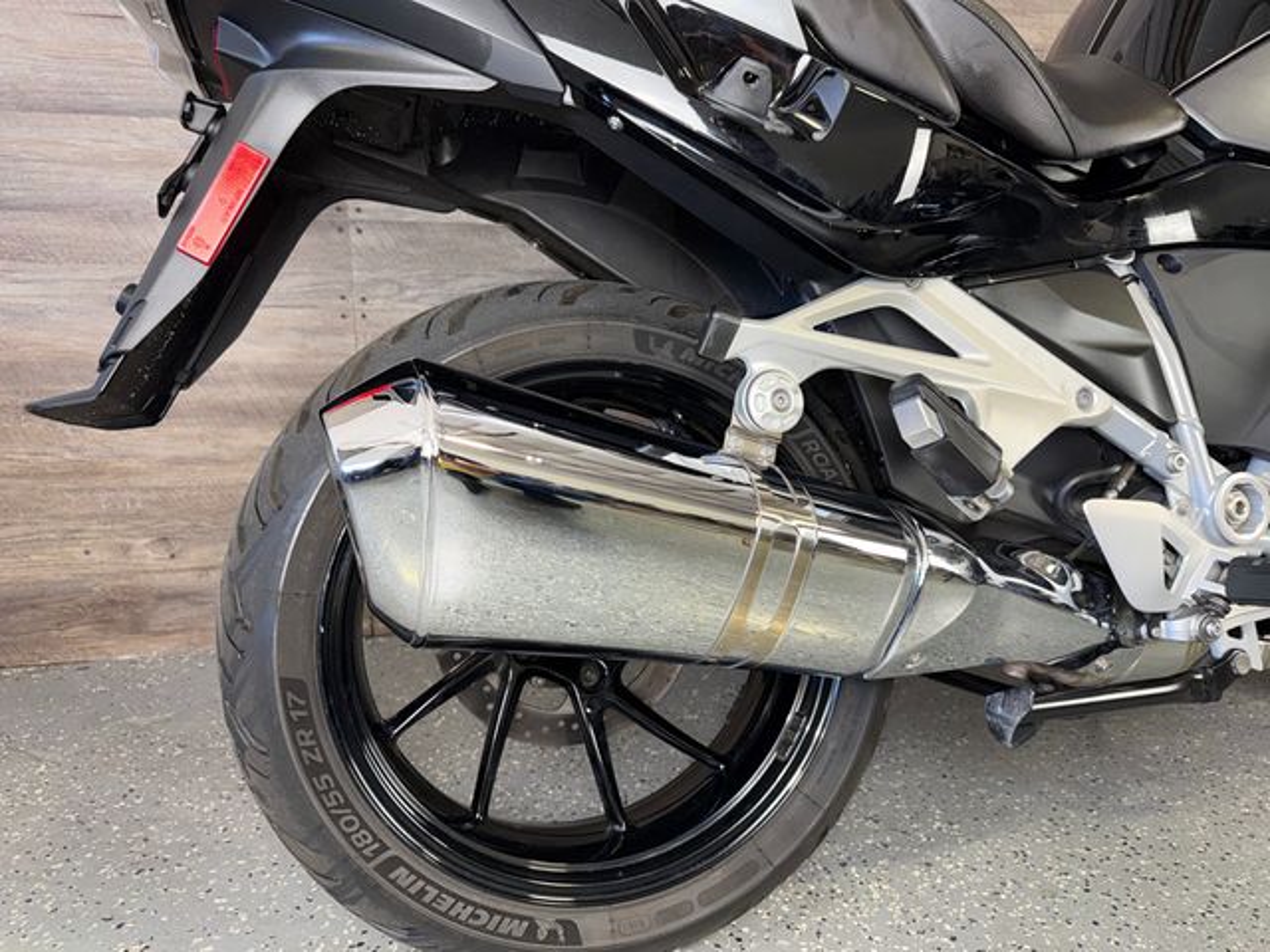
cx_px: 635
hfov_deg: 71.6
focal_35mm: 24
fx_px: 881
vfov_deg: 56.8
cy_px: 476
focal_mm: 6.76
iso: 64
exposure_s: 1/22
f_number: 1.78
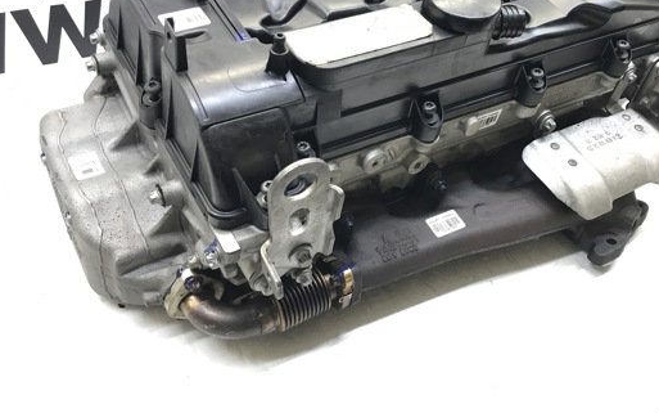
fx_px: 665
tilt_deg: -39.6
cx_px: 376
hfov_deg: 52.6
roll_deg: -6.3
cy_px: 169
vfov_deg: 34.4
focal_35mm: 37
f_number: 1.8
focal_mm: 3.99
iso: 32
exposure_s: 1/33
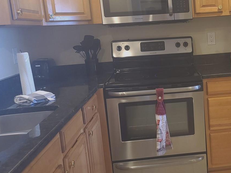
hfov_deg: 38.3
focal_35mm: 47
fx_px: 314
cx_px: 197
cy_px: 71
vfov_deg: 30.8
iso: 200
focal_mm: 7
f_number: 1.8
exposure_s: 1/60
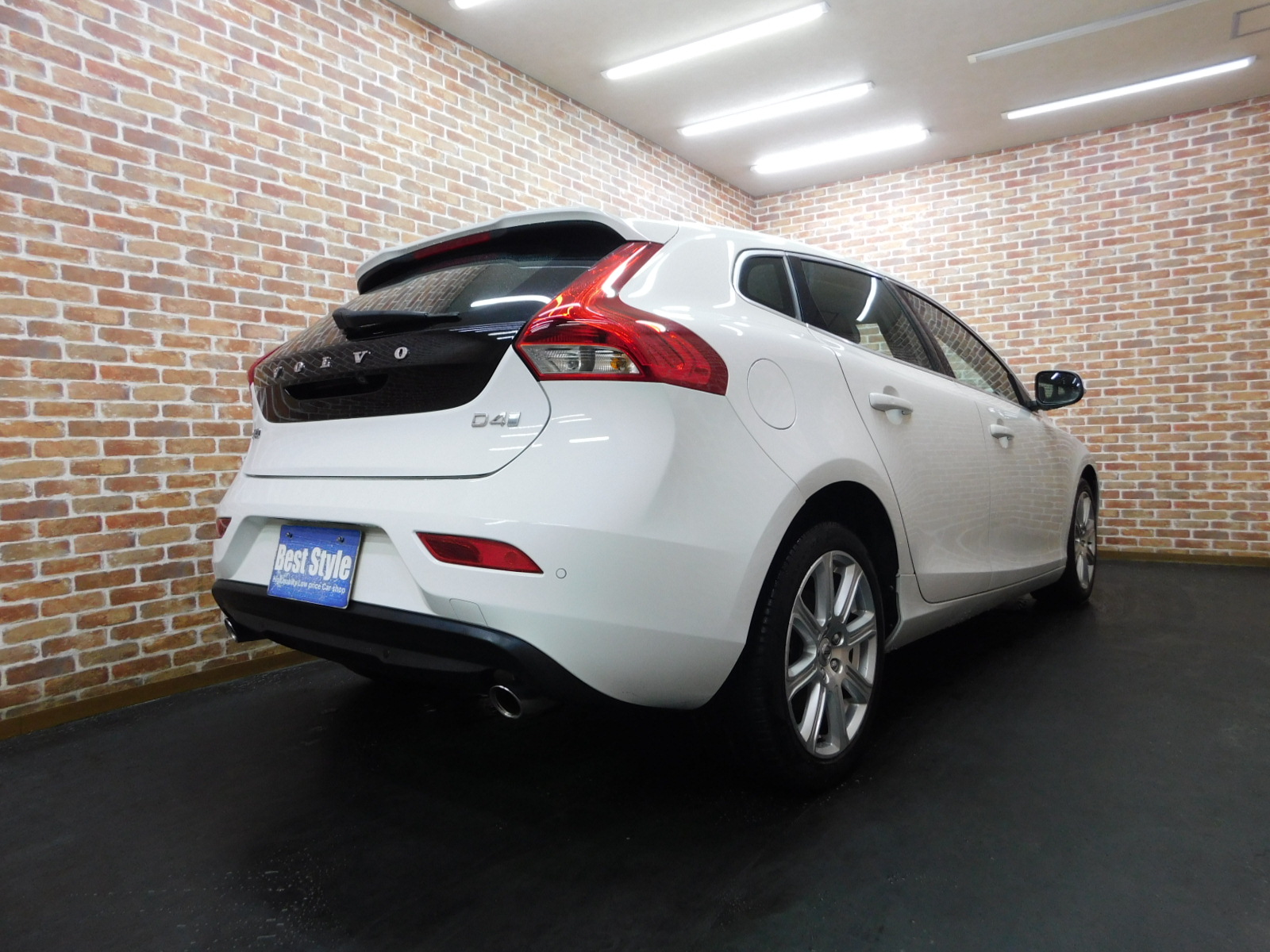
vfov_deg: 58.9
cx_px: 635
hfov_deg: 73.9
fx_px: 844
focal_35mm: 23
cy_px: 476
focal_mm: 4
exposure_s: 1/30
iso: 140
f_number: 3
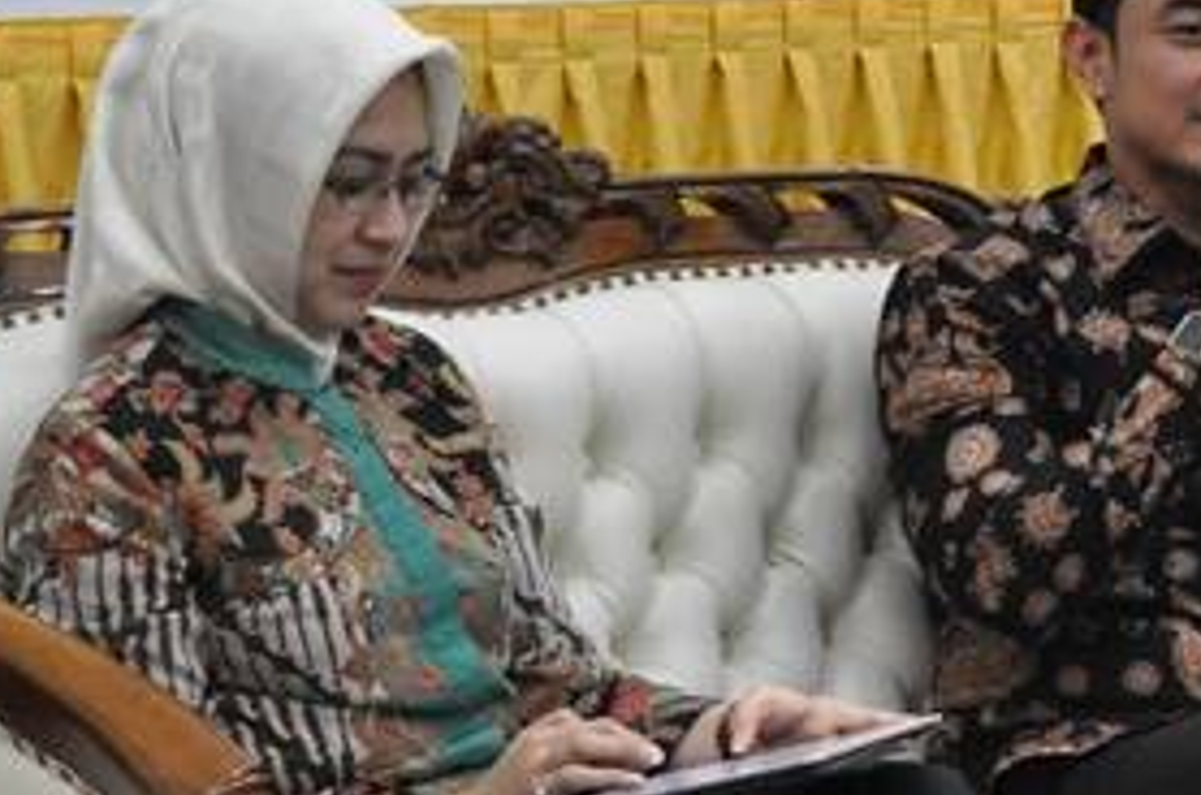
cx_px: 1253
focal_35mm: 237
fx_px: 7903
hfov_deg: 8.6
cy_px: 361
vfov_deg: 5.8
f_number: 5.6
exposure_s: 1/50
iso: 3200
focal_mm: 55
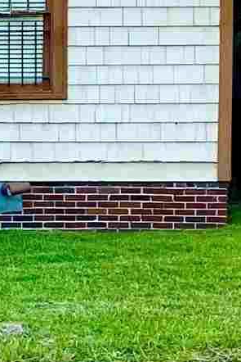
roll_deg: -0.8
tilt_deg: -1.9
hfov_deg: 6.6
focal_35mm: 188
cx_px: -500
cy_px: 216
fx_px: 1886
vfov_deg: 10.9
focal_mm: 4.25
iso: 50
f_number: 1.8
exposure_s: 1/121
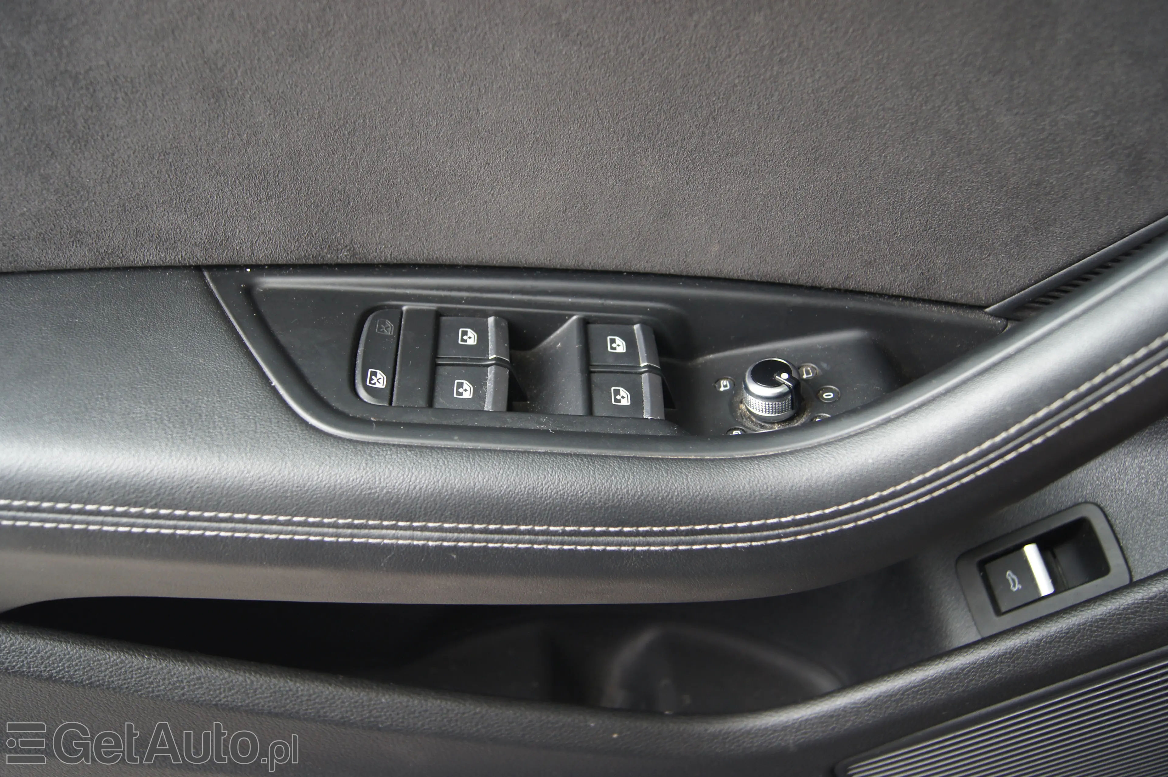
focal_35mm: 36
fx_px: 1167
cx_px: 584
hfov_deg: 53.2
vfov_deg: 36.8
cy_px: 388
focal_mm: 24
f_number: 4
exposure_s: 1/40
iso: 250
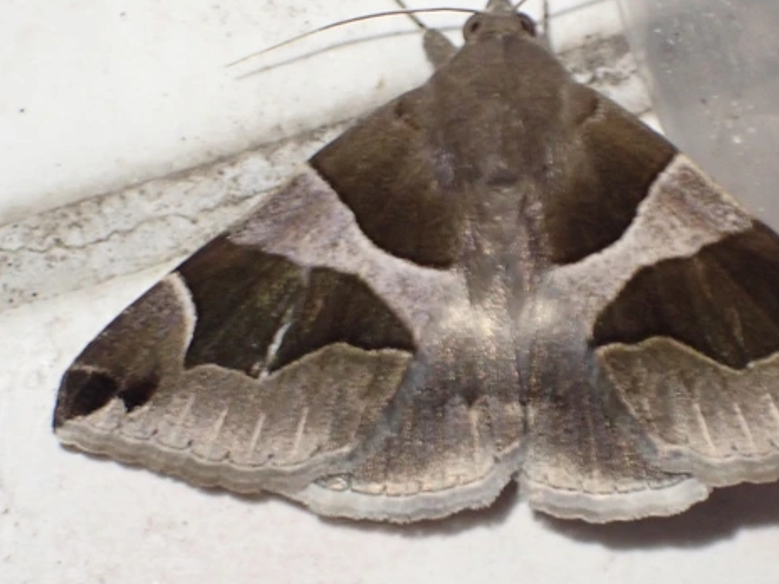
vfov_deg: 10.7
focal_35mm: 138
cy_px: 287
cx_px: 495
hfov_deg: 14.3
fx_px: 3106
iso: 500
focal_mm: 18
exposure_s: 1/15
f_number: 4.9
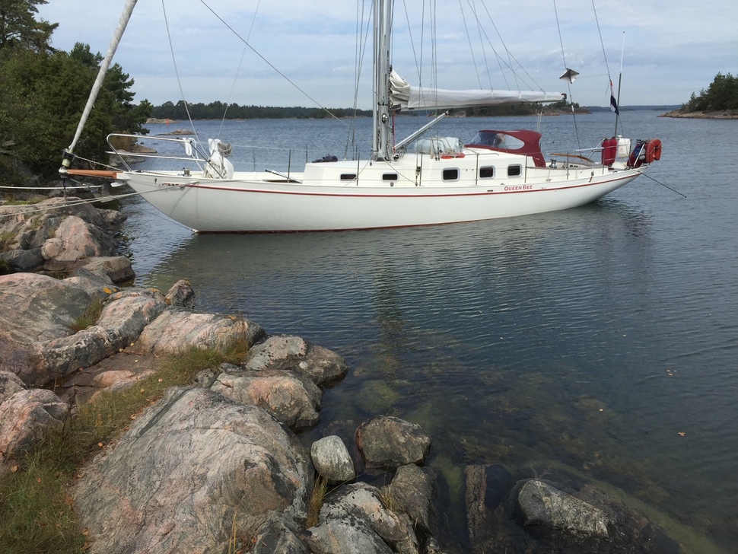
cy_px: 277
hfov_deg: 61.6
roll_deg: +0.5
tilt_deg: -13.9
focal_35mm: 29
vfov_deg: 48.2
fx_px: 618
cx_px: 369
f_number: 2.2
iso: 32
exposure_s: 1/2198
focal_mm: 4.15
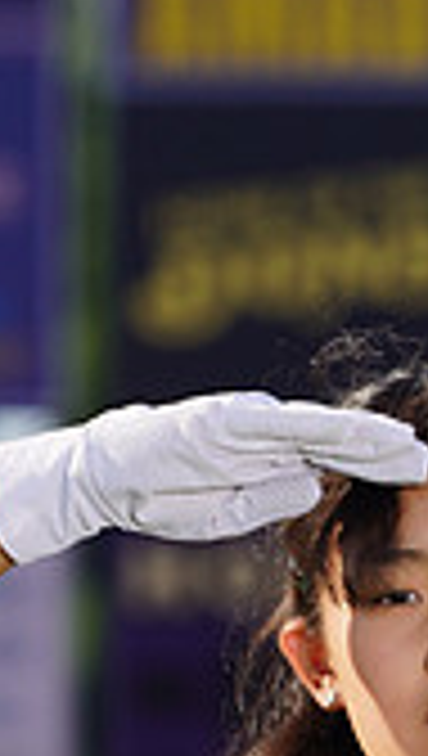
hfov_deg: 1.3
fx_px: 19010
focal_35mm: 946
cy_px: 954
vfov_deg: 2.3
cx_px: 385
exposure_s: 1/250
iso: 100
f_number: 9
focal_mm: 262
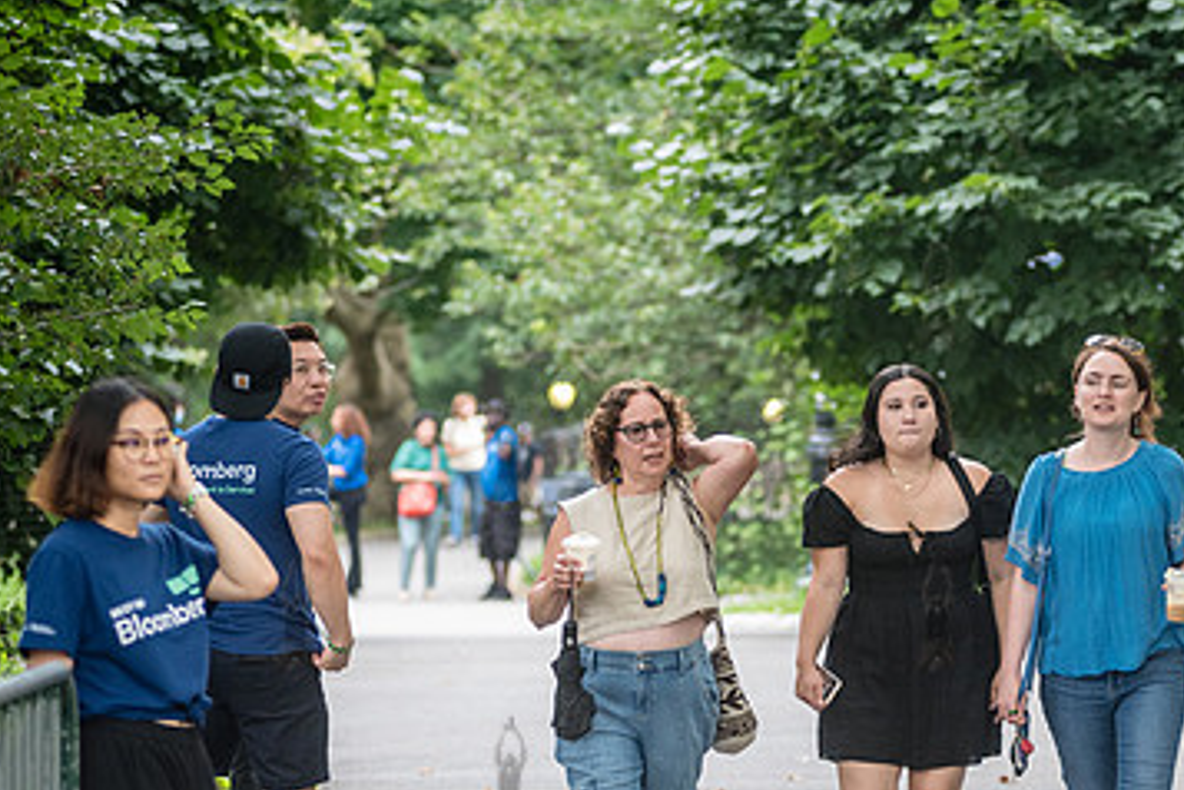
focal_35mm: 195
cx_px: 935
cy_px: 612
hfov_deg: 10.5
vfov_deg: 7.0
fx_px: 6413
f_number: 3.5
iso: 1000
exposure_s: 1/250
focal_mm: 120
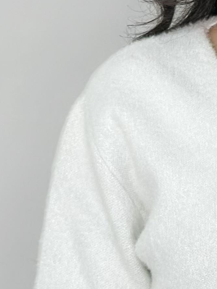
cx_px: 328
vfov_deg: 9.0
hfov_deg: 6.7
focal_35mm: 220
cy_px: 198
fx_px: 1839
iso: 100
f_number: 1.78
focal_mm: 6.86
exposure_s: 1/100
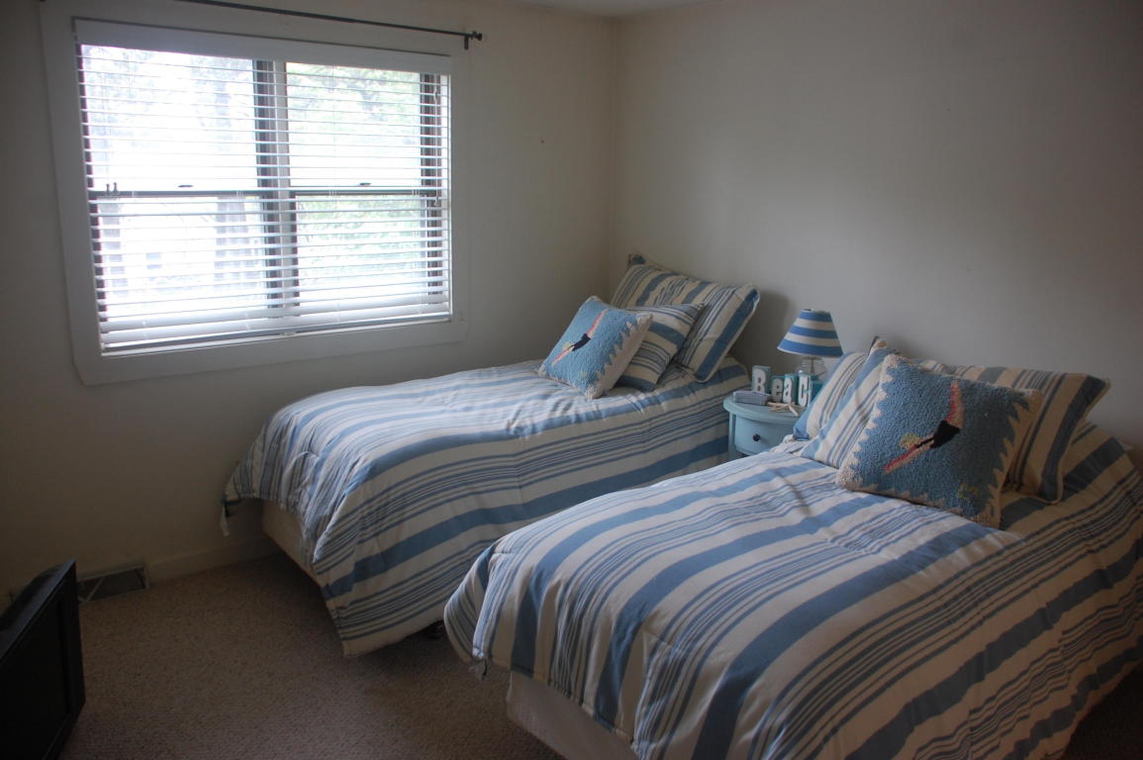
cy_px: 380
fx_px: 952
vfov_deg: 43.5
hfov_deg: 62.0
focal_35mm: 30
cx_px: 572
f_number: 3.8
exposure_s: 1/50
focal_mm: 20
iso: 400
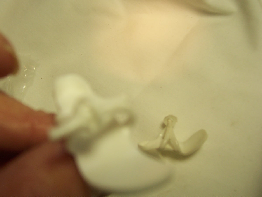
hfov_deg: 50.1
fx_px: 280
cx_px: 131
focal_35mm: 37
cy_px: 98
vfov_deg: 38.7
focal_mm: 5.6
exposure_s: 1/60
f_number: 2.8
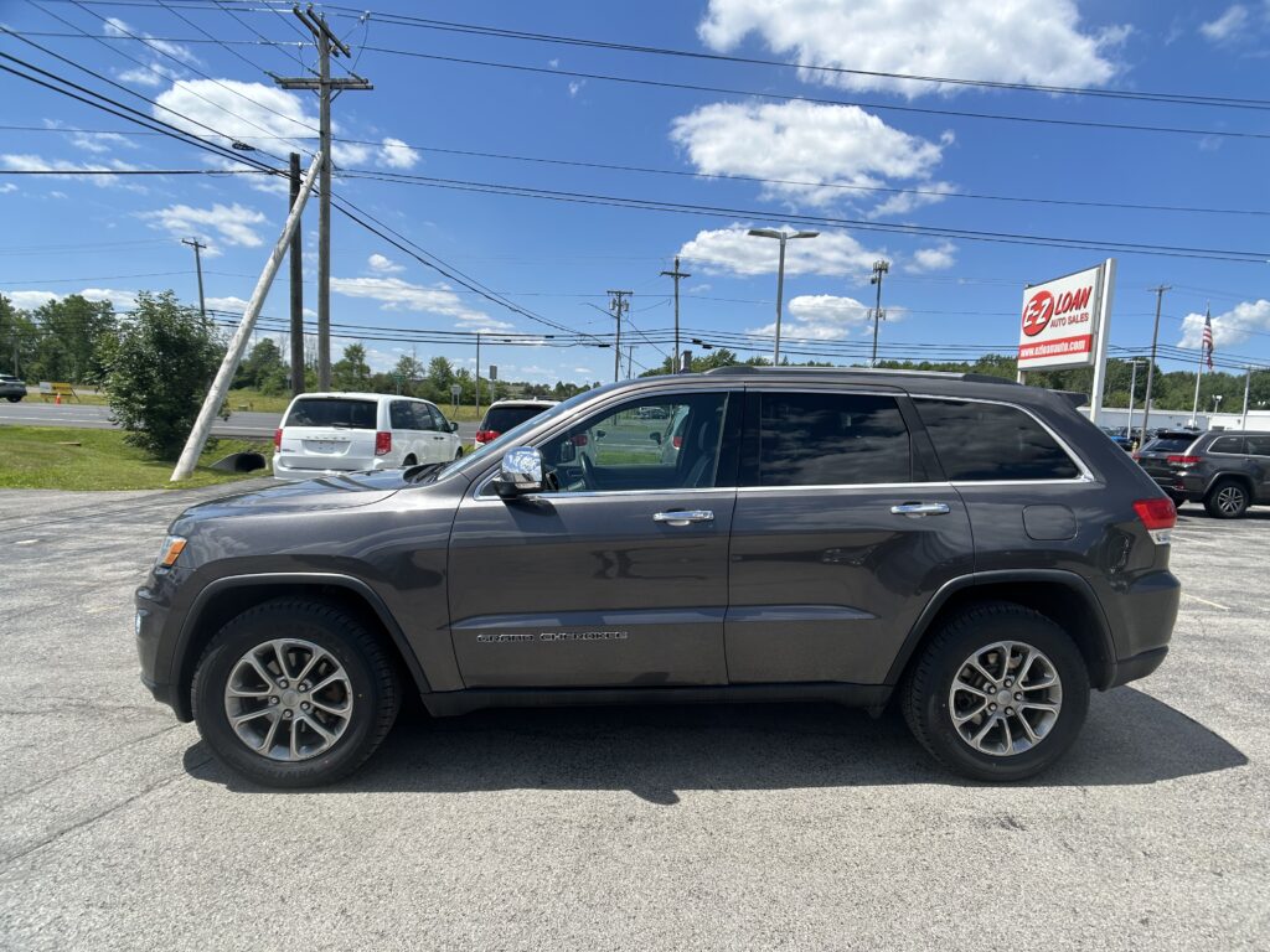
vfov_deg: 53.1
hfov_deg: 67.3
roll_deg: -2.3
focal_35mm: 26
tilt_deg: -4.1
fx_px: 954
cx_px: 635
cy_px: 476
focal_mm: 5.7
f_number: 1.5
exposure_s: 1/3968
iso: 50
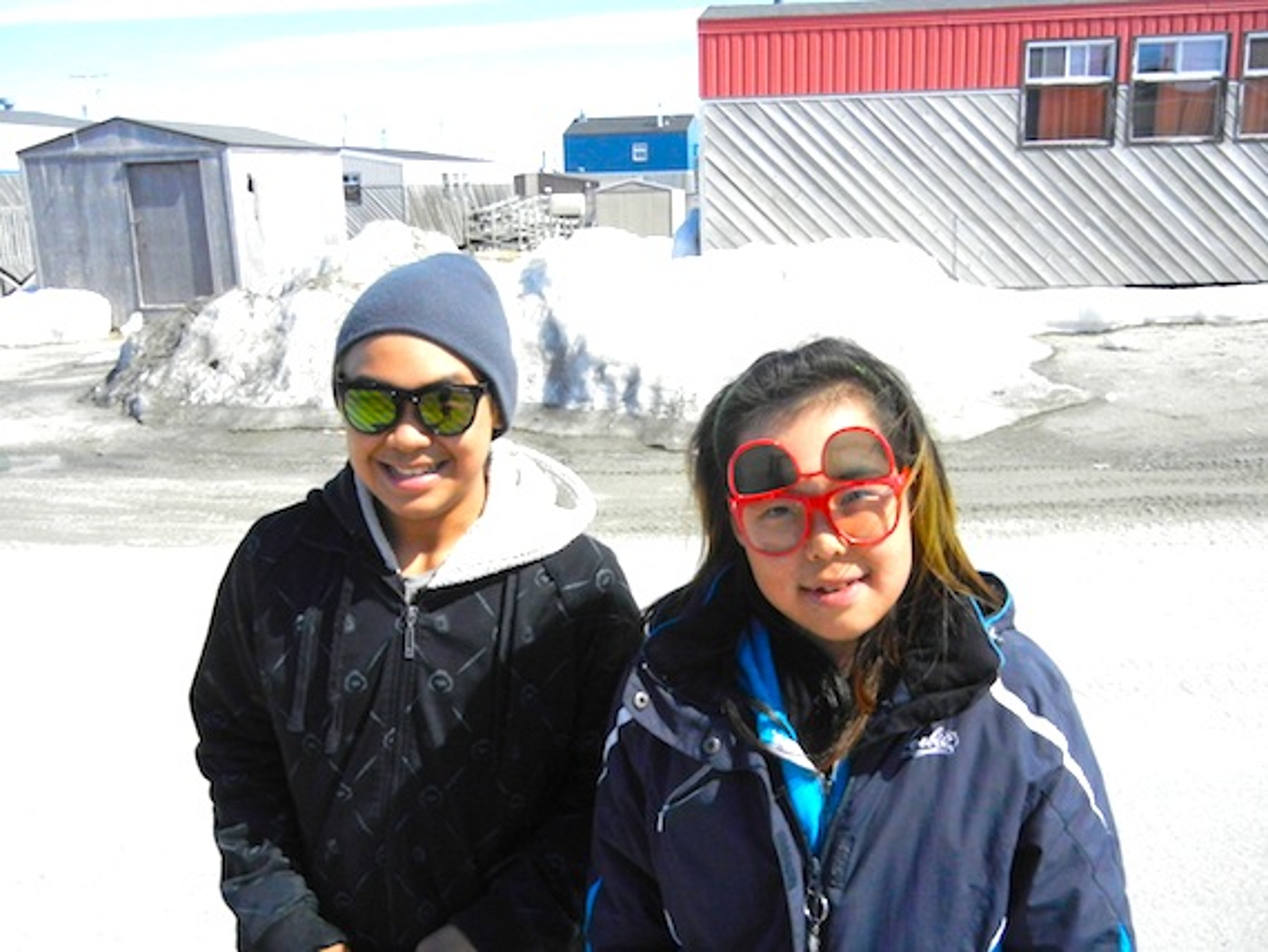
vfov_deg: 41.8
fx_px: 1246
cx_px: 634
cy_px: 476
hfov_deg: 53.9
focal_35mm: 34
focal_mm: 6.2
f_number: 7.2
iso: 800
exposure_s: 1/1653
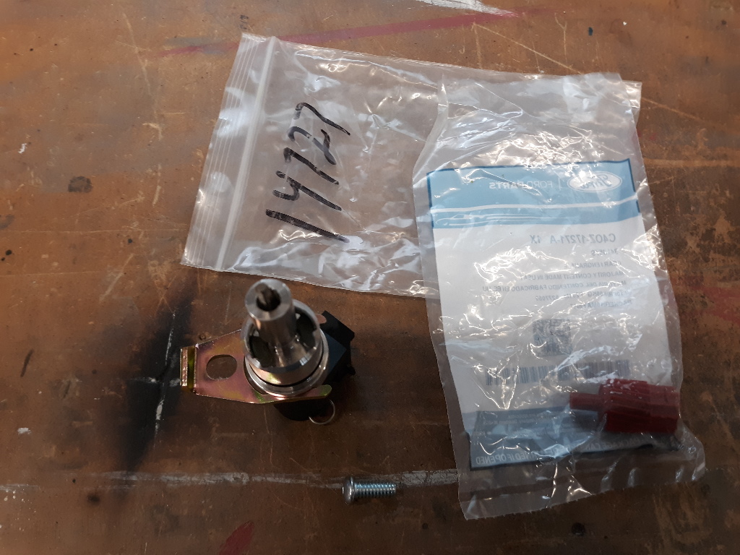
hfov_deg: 63.4
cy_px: 278
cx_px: 370
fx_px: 599
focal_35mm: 28
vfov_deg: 49.7
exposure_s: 1/40
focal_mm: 3.7
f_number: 1.7
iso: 100
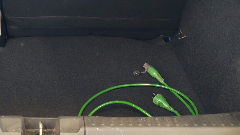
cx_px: 46
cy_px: -26
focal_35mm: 72
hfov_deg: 28.7
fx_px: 458
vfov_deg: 16.1
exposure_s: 1/50
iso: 1250
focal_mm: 6.12
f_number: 1.9
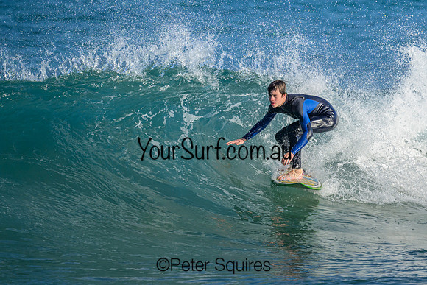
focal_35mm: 1099
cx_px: 291
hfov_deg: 1.9
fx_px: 13034
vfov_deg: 1.3
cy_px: 97
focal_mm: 800
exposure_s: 1/2000
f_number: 8
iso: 360
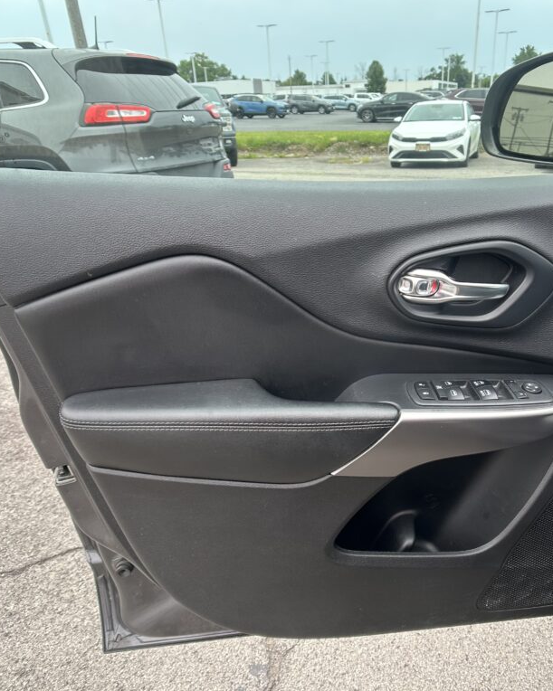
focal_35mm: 34
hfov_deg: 43.1
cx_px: 339
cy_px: 346
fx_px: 696
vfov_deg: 52.9
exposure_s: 1/249
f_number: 1.5
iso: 40
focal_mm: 5.7
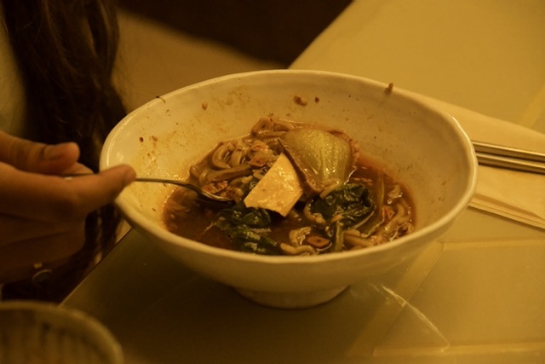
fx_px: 1794
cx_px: 272
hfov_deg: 17.3
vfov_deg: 11.6
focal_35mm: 118
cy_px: 182
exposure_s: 1/50
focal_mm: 79
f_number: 5.6
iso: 6400
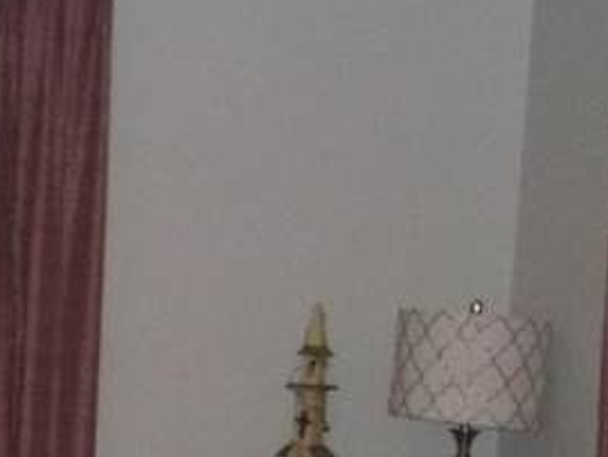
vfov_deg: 11.4
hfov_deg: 15.1
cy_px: 511
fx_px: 2250
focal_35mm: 128
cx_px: -27
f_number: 3
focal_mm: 4.9
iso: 320
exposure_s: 1/34
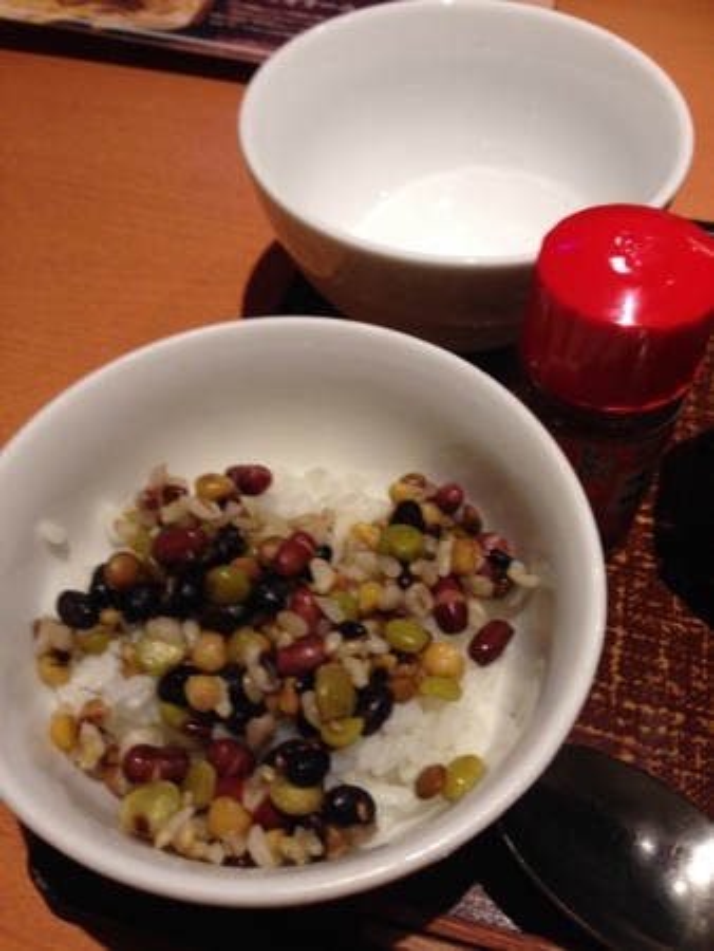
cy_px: 476
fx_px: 907
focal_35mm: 33
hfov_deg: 43.0
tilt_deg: -53.3
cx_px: 357
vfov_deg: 55.3
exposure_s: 1/20
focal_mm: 4.12
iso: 64
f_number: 2.4
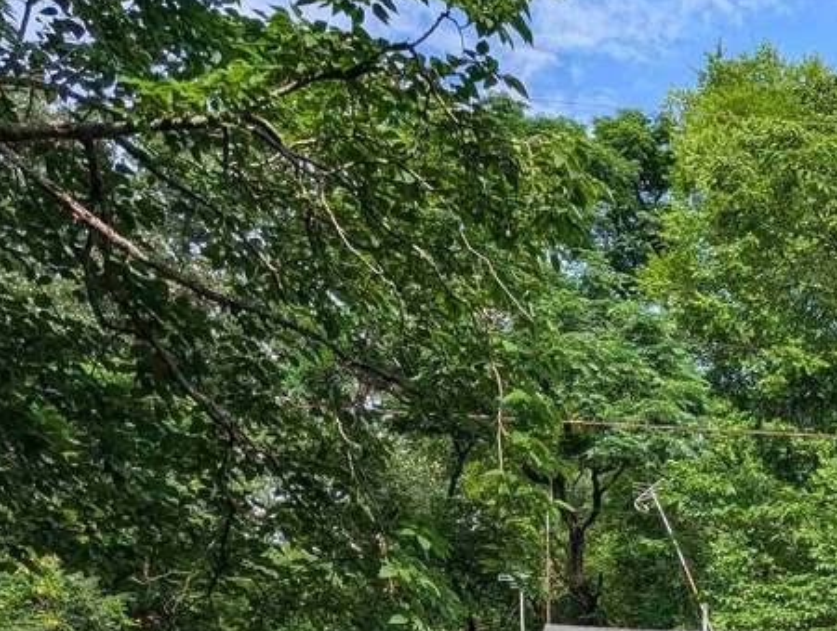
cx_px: 931
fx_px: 1647
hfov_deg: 26.2
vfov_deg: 19.7
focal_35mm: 68
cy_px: 856
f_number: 1.68
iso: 23
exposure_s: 1/706
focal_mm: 6.9
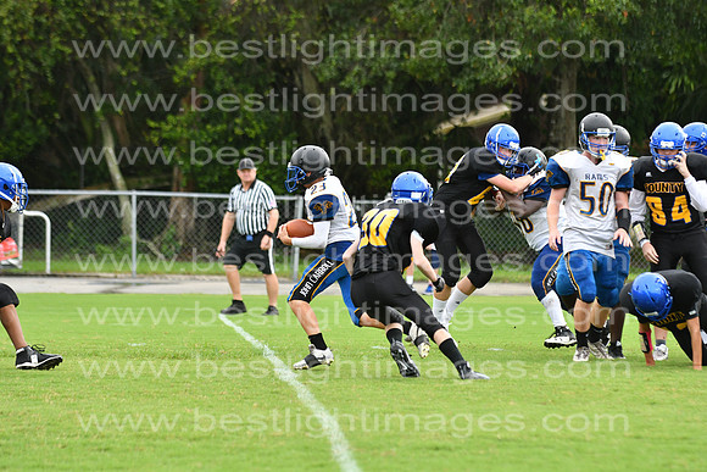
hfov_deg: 9.8
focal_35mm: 210
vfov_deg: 6.5
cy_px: 236
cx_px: 354
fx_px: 4125
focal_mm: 140
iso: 800
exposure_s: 1/2500
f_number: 3.5
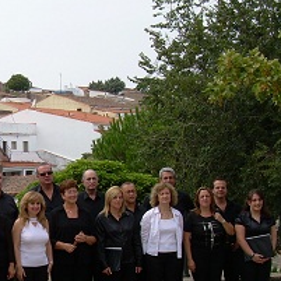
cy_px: 184
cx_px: 1
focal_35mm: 88
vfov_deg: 19.7
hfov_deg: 19.2
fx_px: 808
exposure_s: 1/354
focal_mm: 7.2
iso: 50
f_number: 4.8
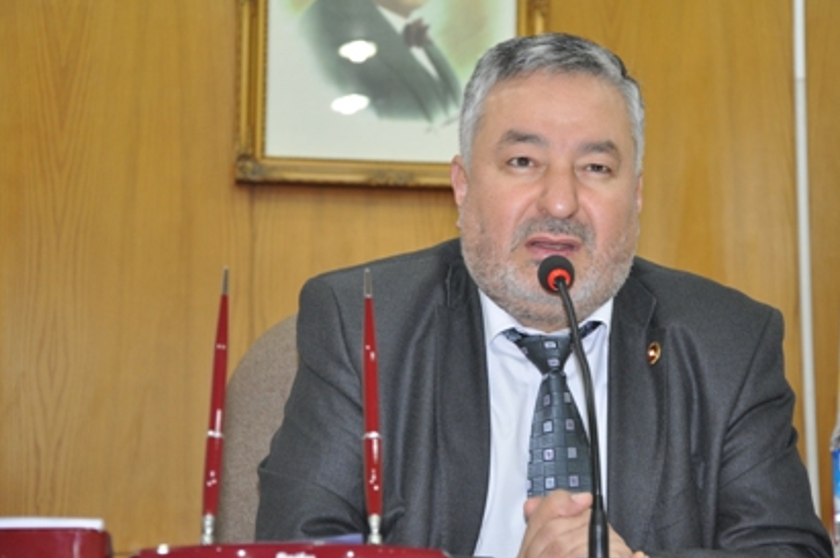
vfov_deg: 12.6
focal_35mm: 108
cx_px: 452
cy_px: 264
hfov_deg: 18.9
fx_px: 2517
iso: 800
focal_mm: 66
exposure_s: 1/13
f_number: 5.3
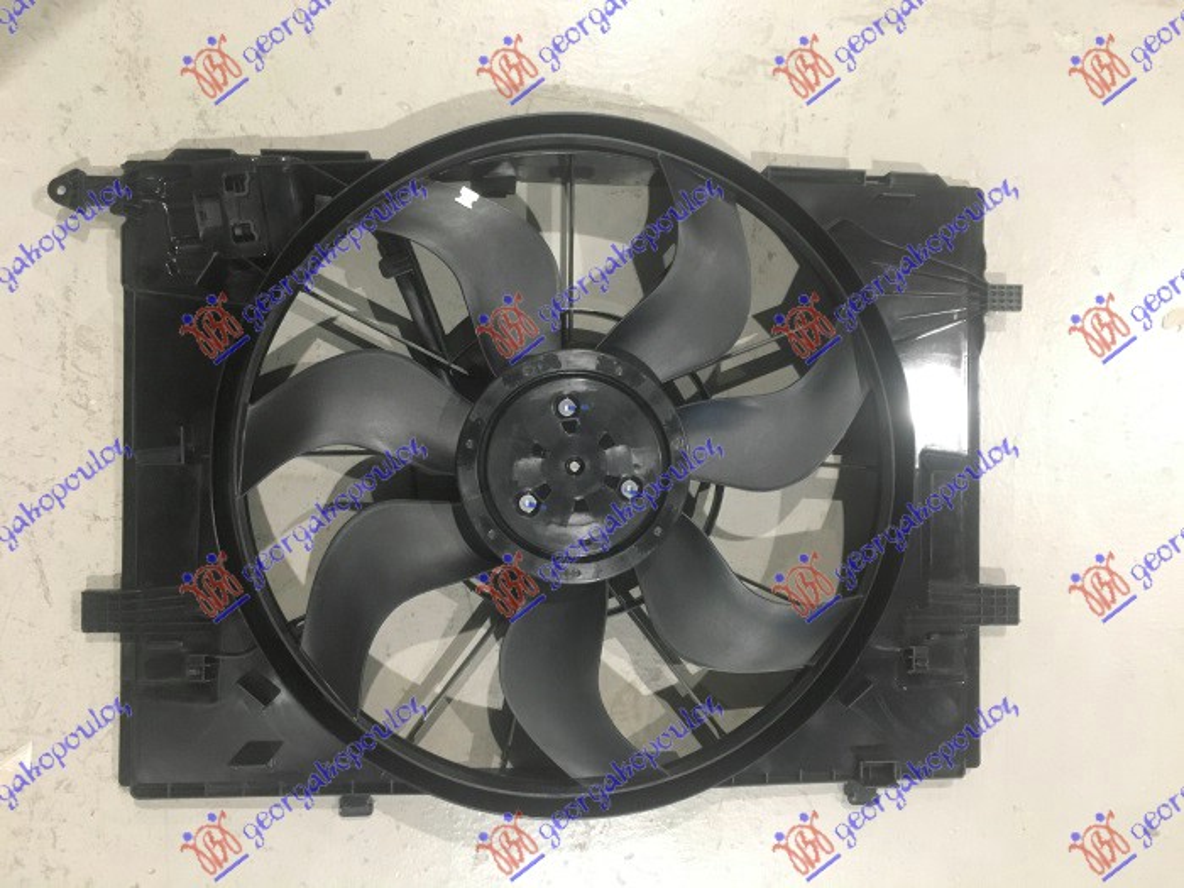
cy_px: 444
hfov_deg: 61.7
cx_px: 592
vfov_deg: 48.2
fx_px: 992
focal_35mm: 29
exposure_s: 1/17
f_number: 2.2
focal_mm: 4.15
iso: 250
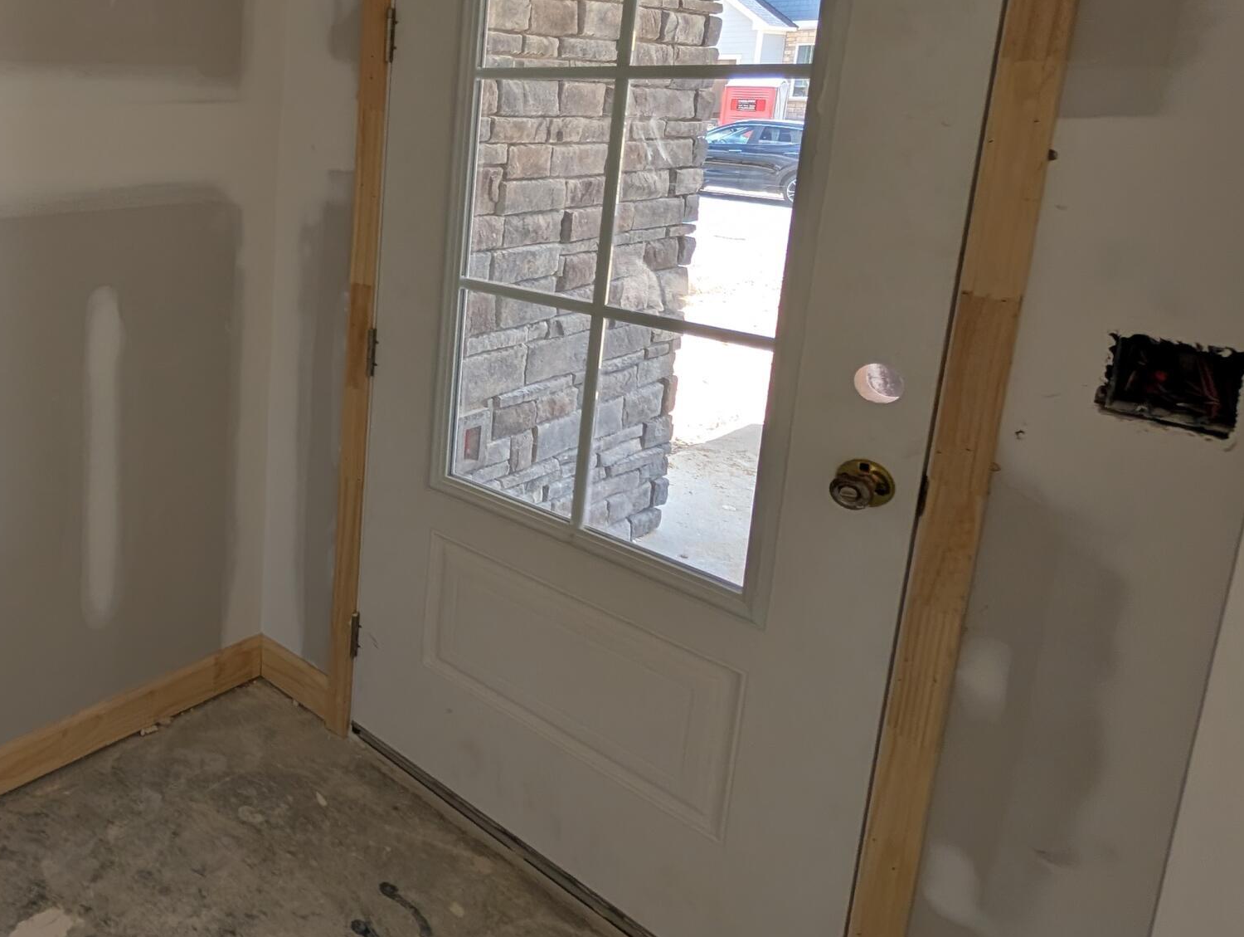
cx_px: 82
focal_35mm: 24
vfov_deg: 54.5
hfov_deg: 58.8
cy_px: 244
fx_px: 864
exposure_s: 1/412
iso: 54
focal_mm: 2.02
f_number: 1.7
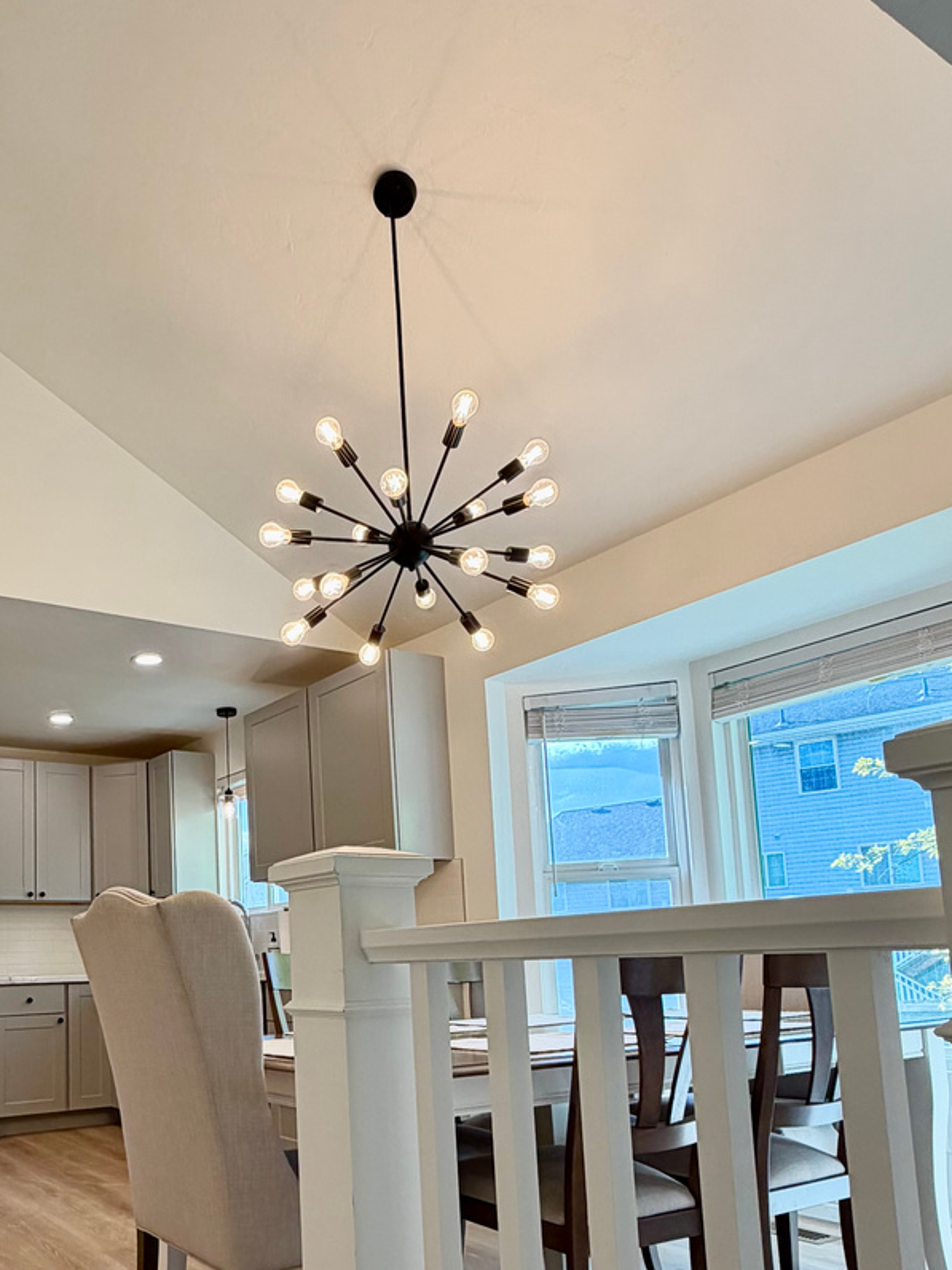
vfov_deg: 63.4
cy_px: 863
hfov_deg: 48.8
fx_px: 990
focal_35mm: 27
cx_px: 209
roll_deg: +1.7
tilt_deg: +5.5
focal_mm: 2.22
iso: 50
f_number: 2.2
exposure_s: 1/120
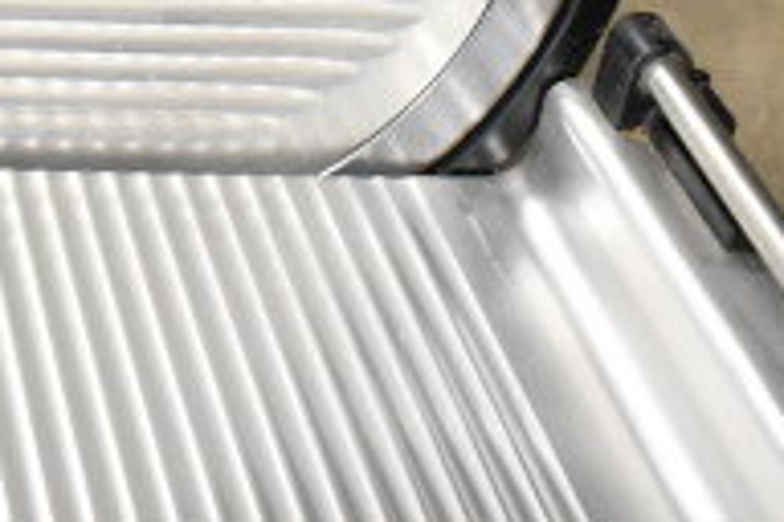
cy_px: -288
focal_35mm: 105
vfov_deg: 12.3
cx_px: -298
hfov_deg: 17.9
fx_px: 2286
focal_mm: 22
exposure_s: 1/80
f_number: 4.5
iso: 6400
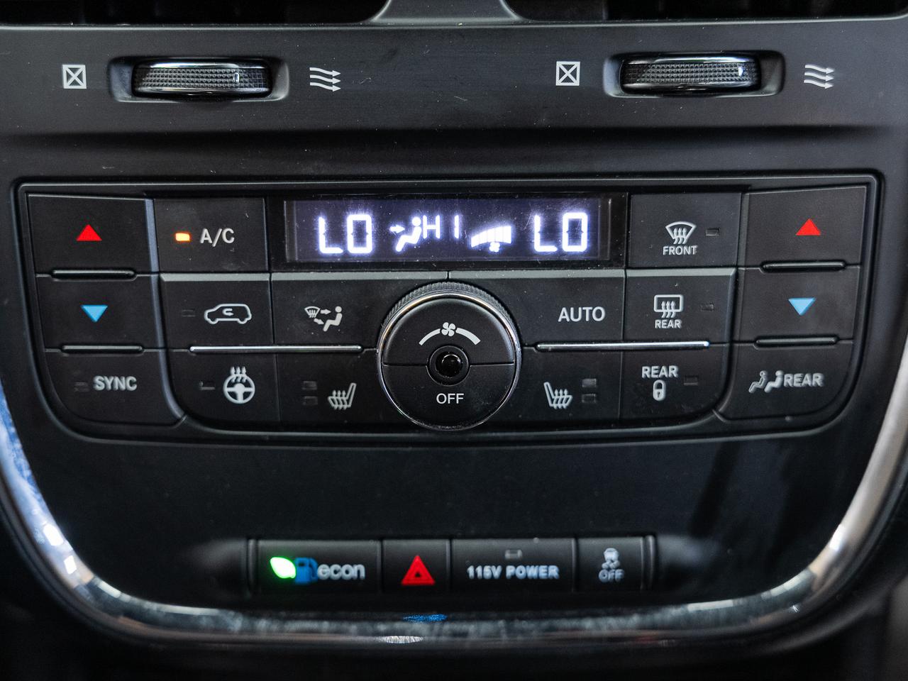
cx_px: 455
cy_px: 340
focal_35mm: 43
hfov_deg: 43.4
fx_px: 1140
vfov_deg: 33.3
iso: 1000
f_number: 3.2
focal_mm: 39.7
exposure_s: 1/40
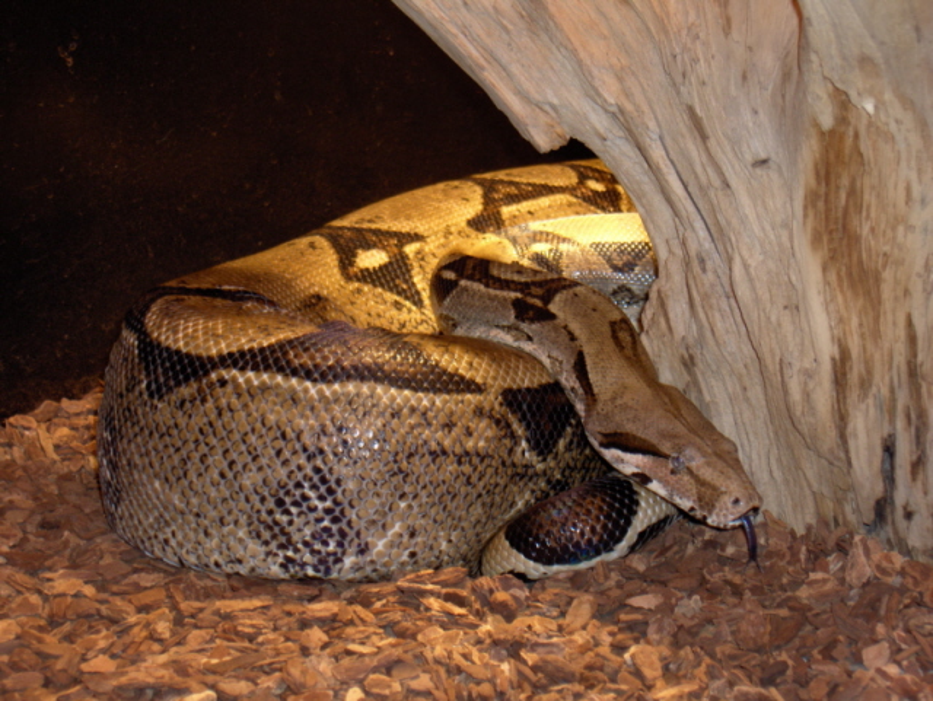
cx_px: 466
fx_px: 2320
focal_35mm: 86
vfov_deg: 17.2
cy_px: 350
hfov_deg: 22.7
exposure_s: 1/6.55
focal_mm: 17.5
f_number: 3.9
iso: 100
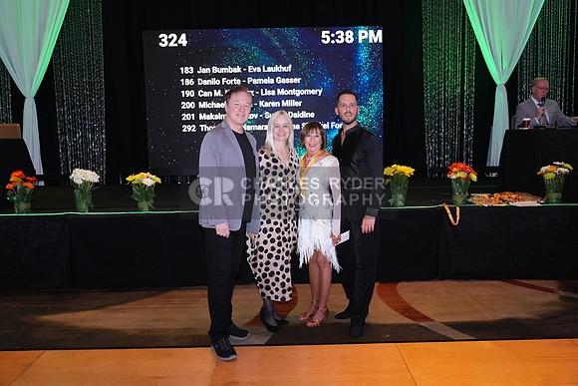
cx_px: 289
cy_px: 193
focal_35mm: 31
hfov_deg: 60.3
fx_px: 498
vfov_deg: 42.3
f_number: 4
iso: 2000
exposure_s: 1/200
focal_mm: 31
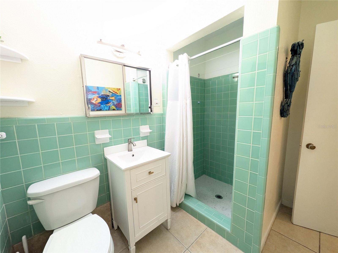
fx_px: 137
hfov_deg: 102.1
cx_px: 169
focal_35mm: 14
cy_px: 126
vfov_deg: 85.7
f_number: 2.2
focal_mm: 1.83
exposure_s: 1/40
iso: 498
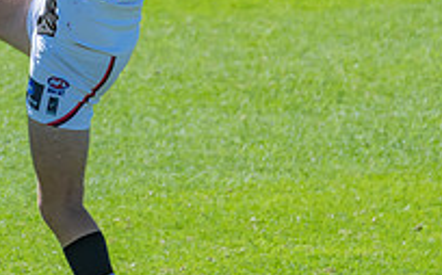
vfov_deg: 0.5
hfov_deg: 0.9
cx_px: -74
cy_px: 25
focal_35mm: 2393
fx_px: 28794
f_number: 11
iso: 800
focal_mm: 550
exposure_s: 1/1250
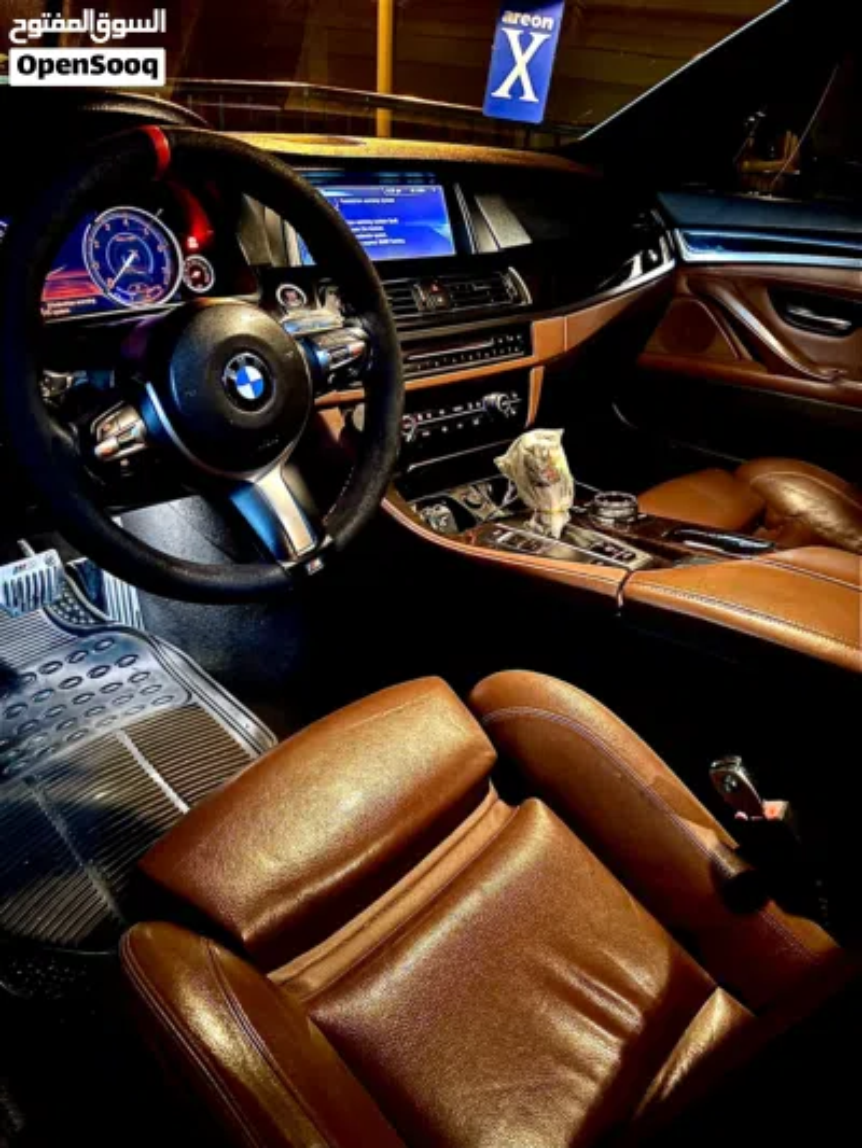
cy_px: 574
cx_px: 431
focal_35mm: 24
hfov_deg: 56.8
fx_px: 797
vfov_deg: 71.6
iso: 1250
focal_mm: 6.76
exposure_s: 1/9
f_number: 1.78
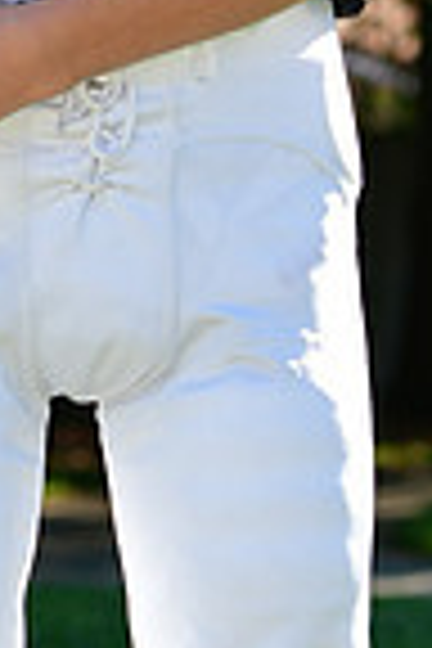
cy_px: -562
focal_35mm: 470
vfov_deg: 4.3
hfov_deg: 2.9
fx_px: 8459
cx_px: 97
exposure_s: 1/800
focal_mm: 78
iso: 400
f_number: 4.5
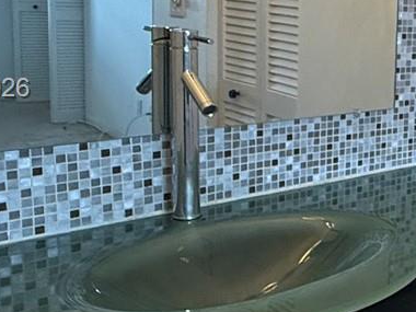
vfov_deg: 24.6
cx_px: 565
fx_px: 709
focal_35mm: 59
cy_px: 90
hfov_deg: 26.7
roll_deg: -3.2
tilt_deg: -8.1
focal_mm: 2.22
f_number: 2.2
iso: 200
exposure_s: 1/120
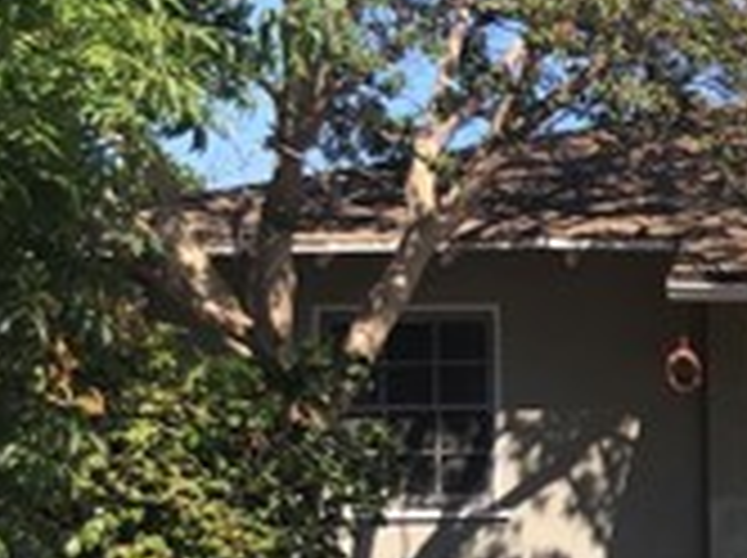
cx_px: 1269
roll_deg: +1.7
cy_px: 441
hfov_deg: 16.0
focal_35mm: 108
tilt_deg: +3.8
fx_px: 2327
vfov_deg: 13.6
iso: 20
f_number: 1.8
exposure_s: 1/1215
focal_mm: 3.99
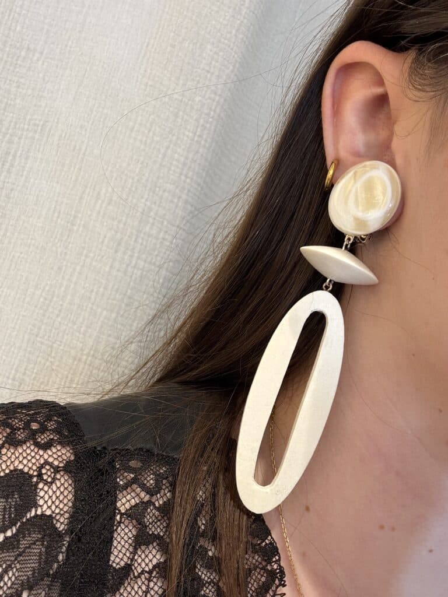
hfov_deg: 46.8
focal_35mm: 30
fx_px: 518
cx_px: 224
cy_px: 298
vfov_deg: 60.0
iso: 64
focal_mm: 2.69
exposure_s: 1/50
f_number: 1.9
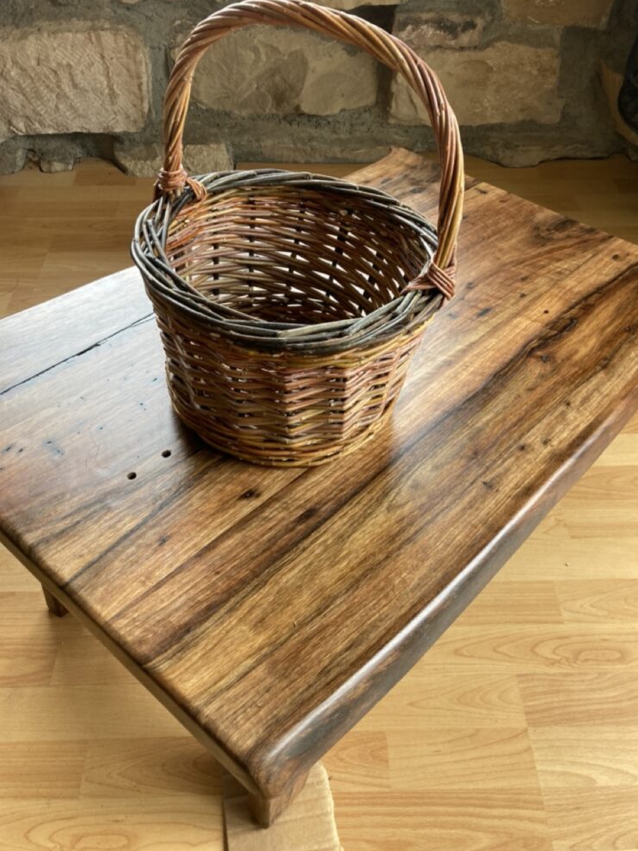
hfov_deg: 48.2
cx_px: 317
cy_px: 416
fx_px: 713
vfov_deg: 61.6
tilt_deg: -46.3
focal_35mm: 29
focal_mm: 3.99
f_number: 1.8
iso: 64
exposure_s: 1/121
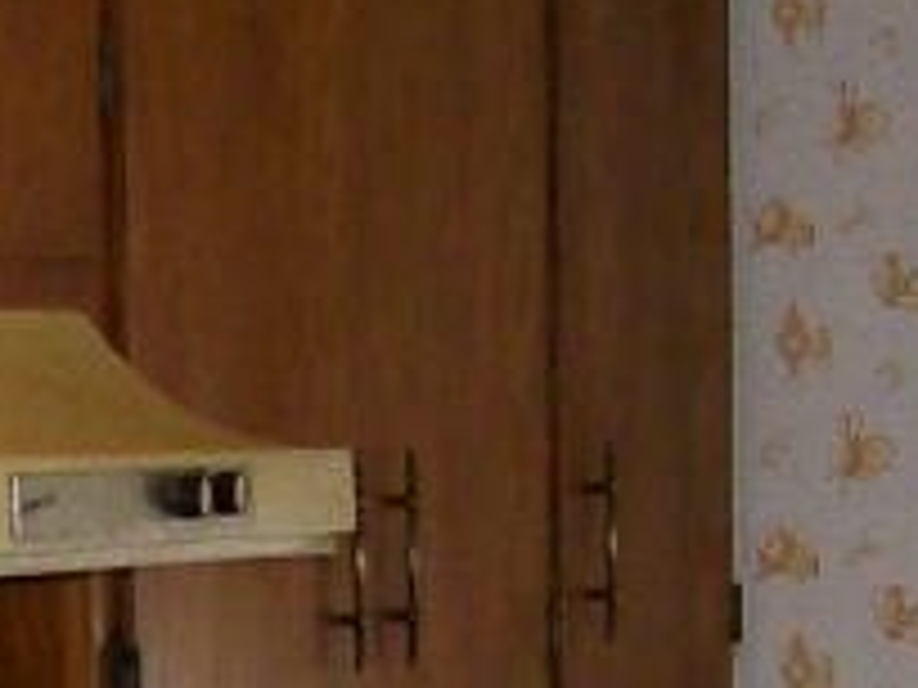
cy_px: 980
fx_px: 5993
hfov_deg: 8.6
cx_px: -248
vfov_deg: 6.5
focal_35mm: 226
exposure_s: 1/64
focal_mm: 6
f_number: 2.7
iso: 140
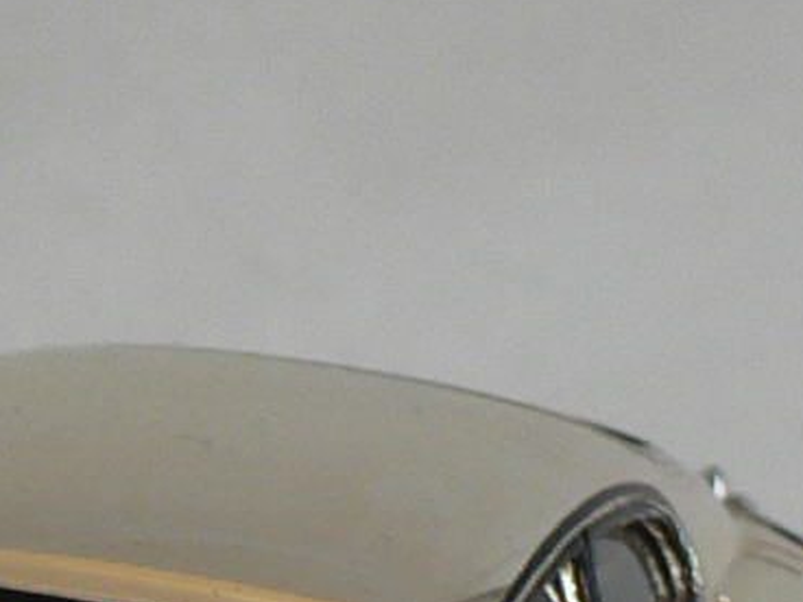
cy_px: 1051
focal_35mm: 647
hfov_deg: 3.1
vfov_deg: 2.3
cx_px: 103
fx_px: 15009
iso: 80
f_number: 3.2
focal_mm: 15.5
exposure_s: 1/60
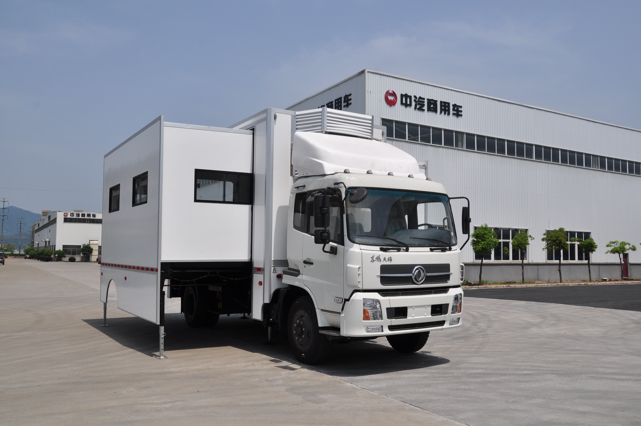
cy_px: 213
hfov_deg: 59.6
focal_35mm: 32
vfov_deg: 41.6
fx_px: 560
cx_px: 320
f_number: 11
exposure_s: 1/640
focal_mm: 21
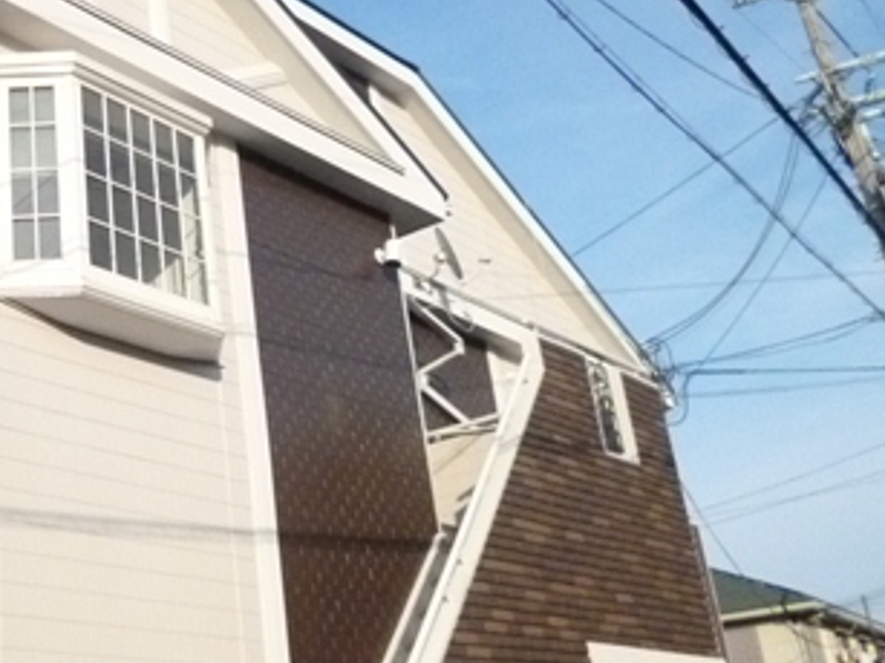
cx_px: 112
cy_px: 193
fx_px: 1278
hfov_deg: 36.2
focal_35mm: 50
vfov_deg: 28.8
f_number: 9
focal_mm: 4.3
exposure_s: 1/640
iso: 800
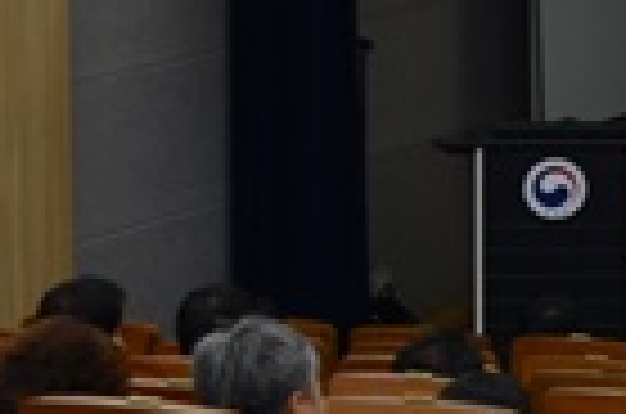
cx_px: 1702
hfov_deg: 8.7
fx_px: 3591
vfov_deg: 6.5
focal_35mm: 207
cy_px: -140
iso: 250
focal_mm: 24
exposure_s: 1/50
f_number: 3.5
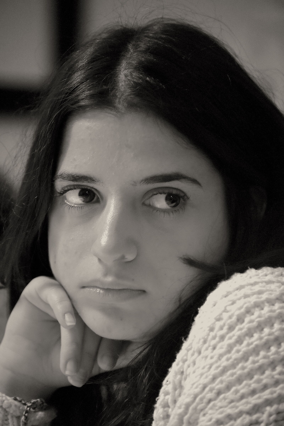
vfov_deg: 10.5
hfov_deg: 7.0
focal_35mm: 195
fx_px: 2305
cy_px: 213
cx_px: 142
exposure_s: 1/200
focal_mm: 195
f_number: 5
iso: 5000
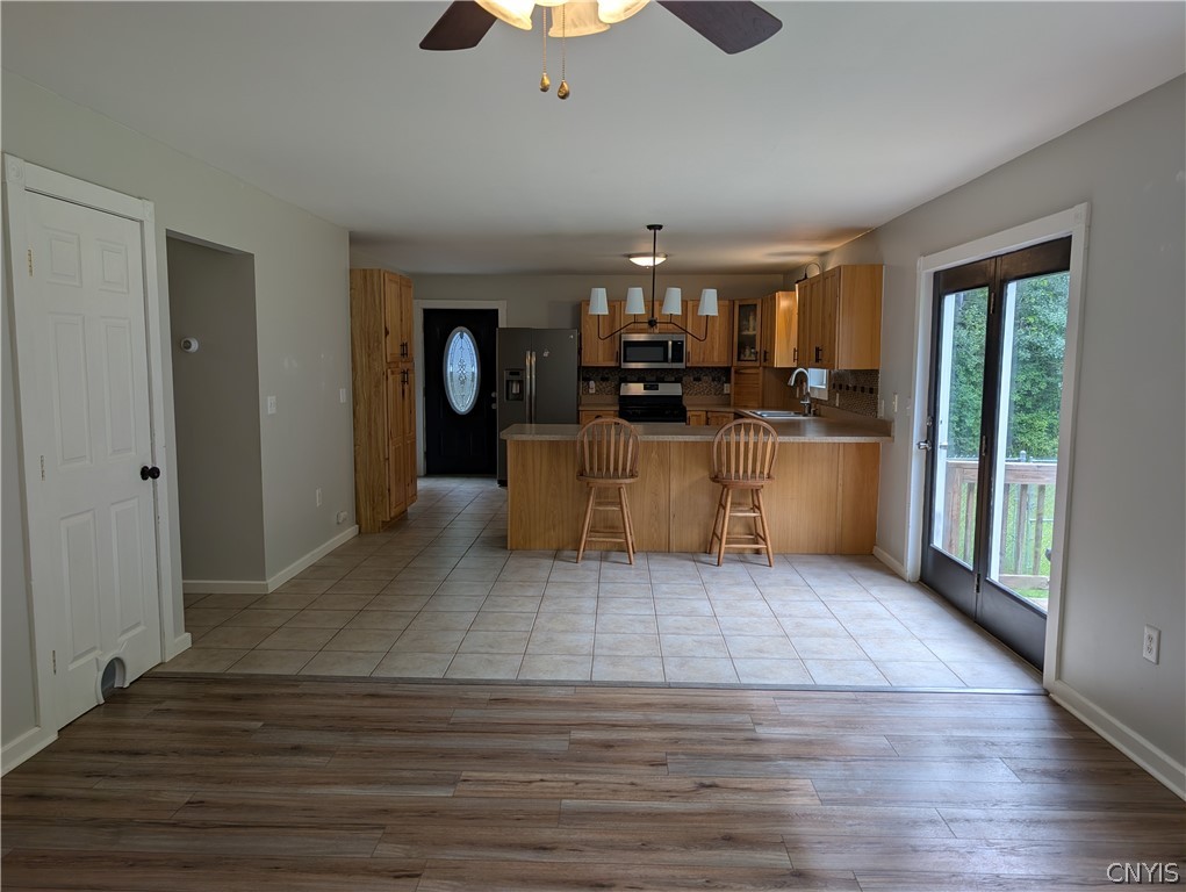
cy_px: 446
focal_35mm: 24
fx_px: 823
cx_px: 593
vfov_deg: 56.9
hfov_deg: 71.5
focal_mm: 6.9
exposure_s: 1/60
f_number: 1.68
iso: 28
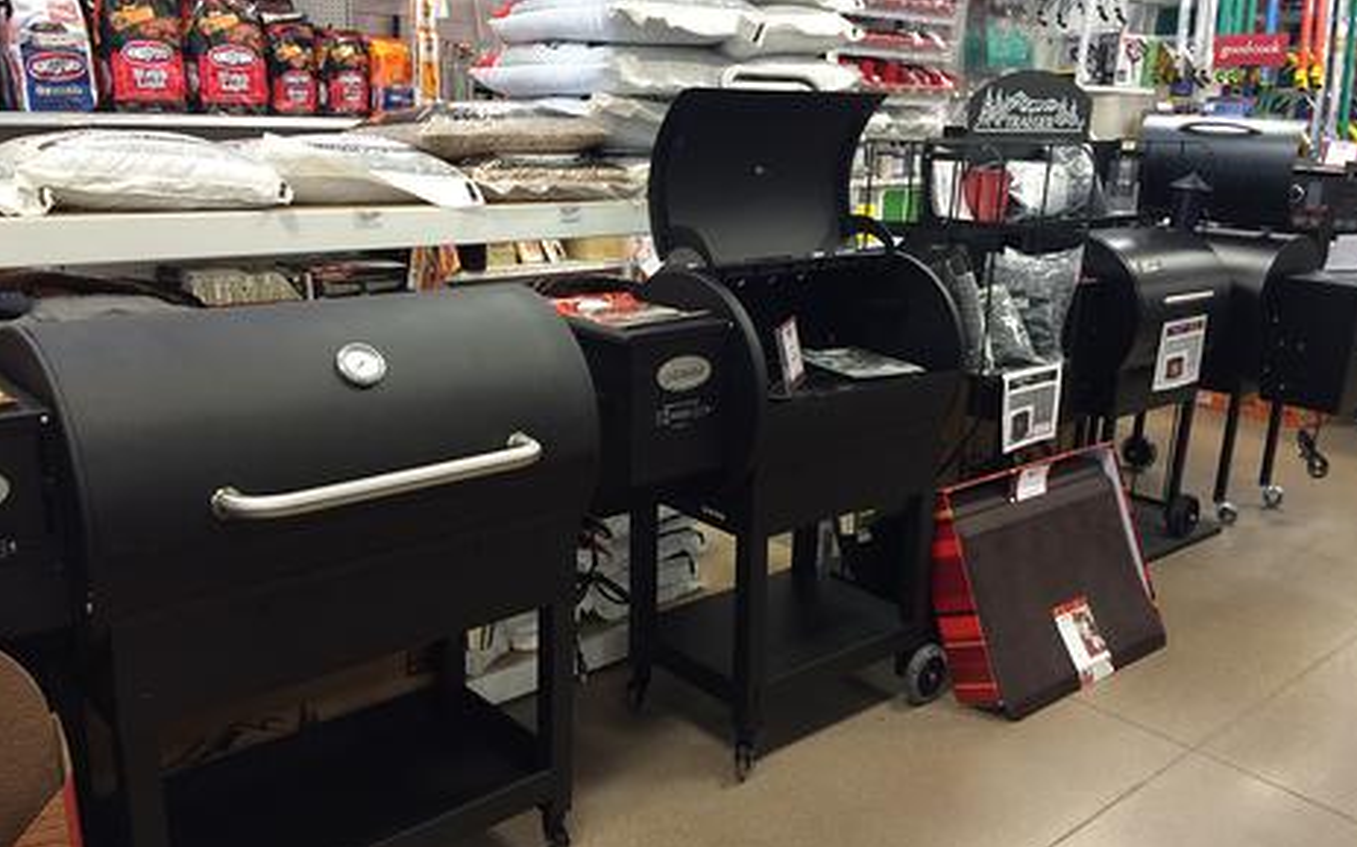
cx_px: 678
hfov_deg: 61.3
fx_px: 1146
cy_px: 437
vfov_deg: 40.6
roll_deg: -1.0
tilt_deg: -17.5
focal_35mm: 31
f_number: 2.2
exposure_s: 1/30
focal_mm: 4.15
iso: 50
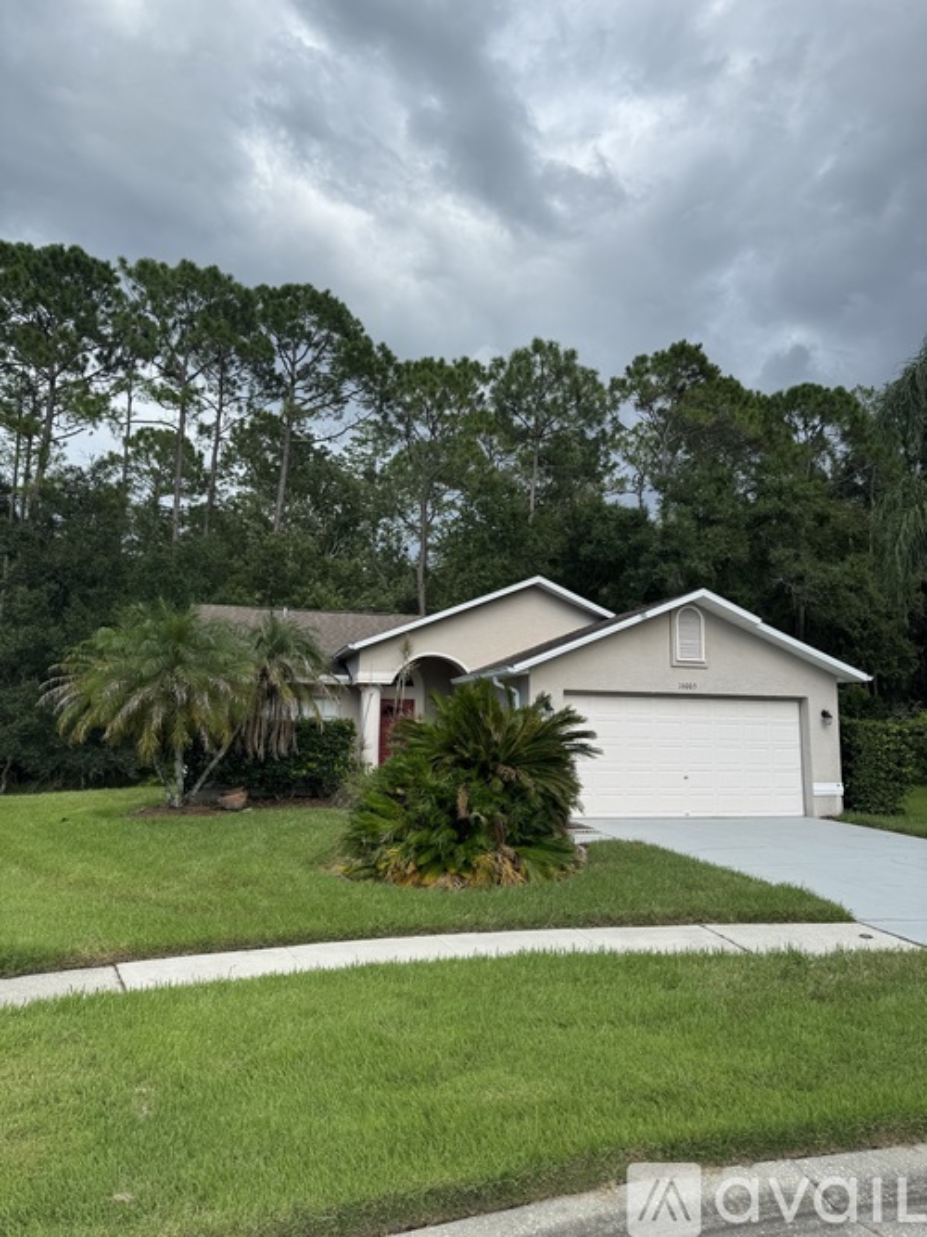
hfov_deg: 56.8
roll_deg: +0.5
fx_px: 857
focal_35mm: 24
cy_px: 618
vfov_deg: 71.6
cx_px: 464
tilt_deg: +8.6
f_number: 1.78
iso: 80
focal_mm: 6.76
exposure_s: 1/3413
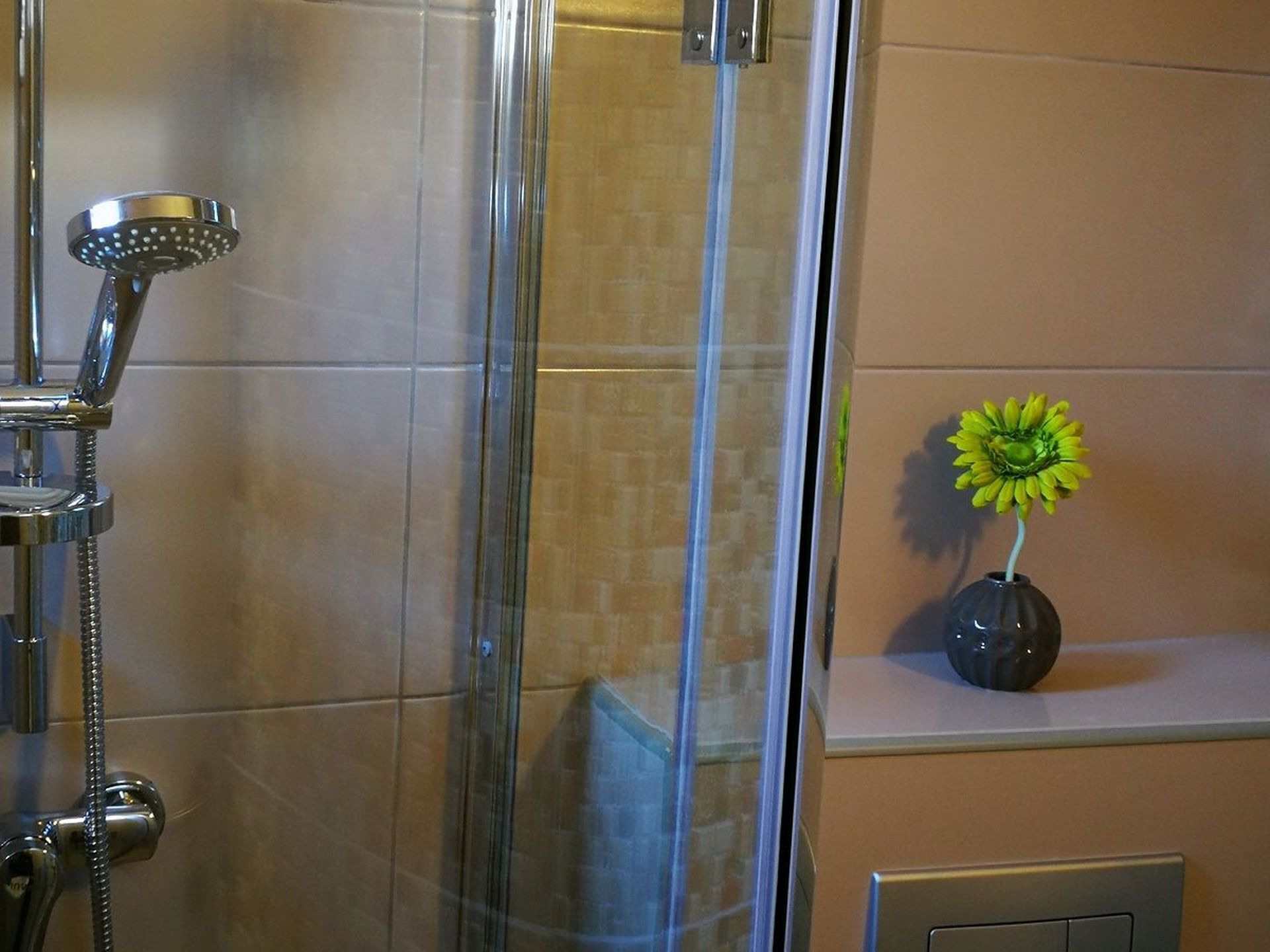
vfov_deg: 30.3
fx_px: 1761
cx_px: 635
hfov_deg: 39.7
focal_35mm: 48
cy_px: 476
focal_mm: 3.95
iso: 250
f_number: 2.2
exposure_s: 1/30
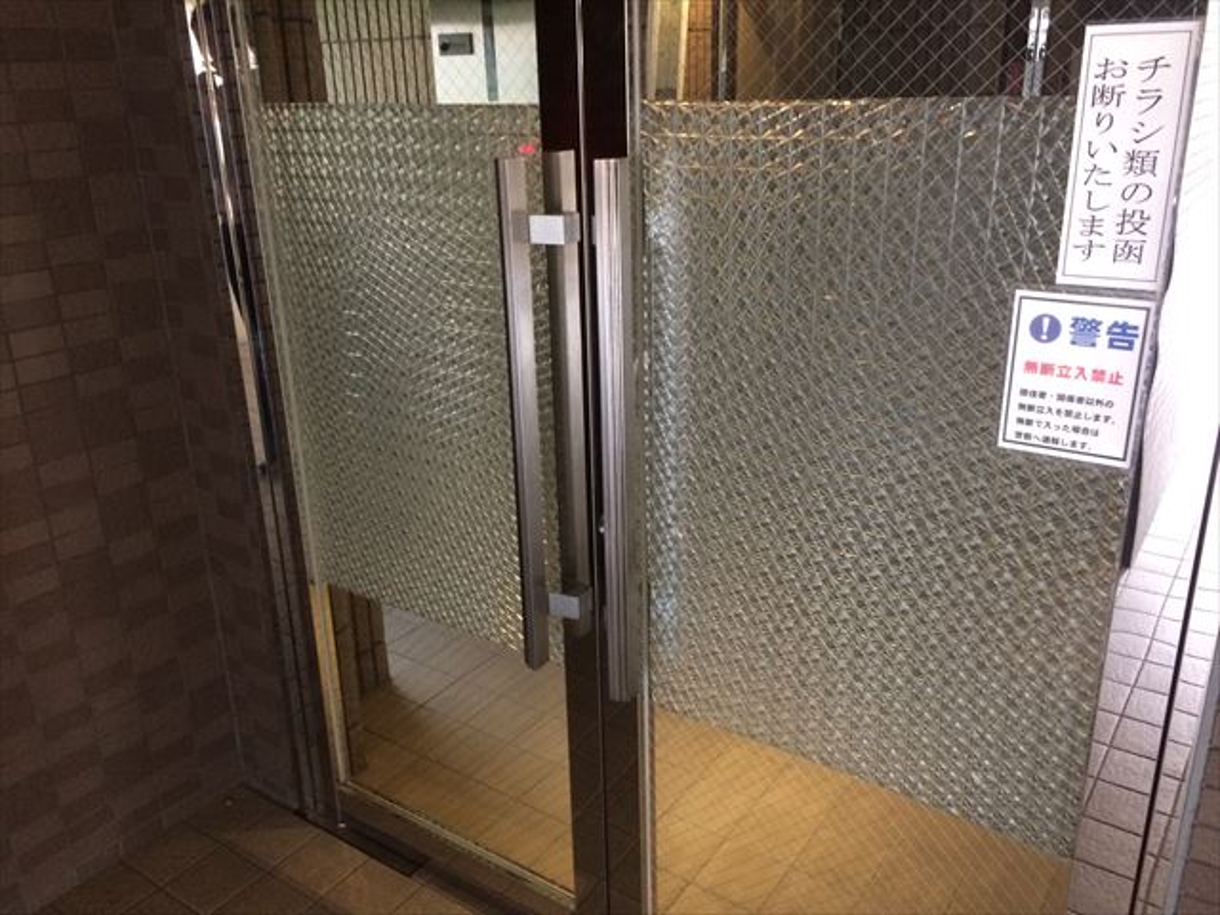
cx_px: 610
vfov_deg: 48.2
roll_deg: +2.0
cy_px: 458
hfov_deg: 61.7
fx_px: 1022
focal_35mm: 29
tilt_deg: -20.9
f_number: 2.2
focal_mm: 4.15
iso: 250
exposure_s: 1/20
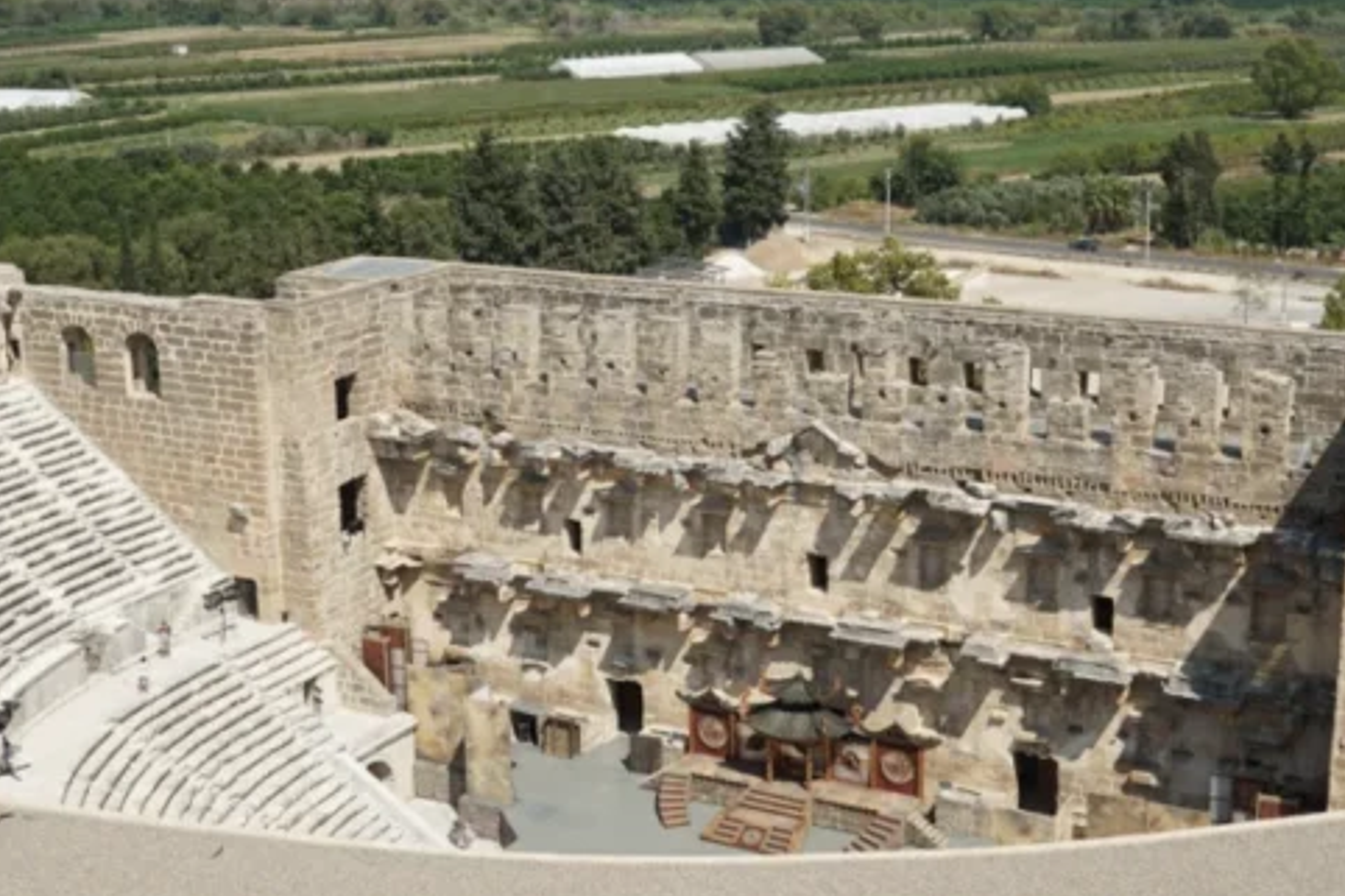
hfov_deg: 38.9
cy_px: 395
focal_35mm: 51
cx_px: 659
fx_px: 1905
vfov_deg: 26.4
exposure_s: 1/400
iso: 160
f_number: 9
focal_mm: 24
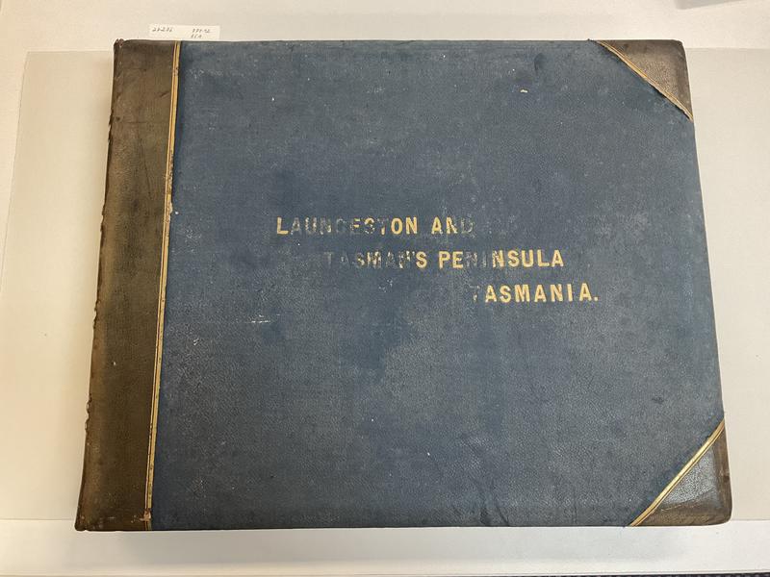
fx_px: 645
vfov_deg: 48.2
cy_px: 288
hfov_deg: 61.7
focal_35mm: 29
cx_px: 385
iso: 125
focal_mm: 3
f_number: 1.8
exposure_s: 1/50
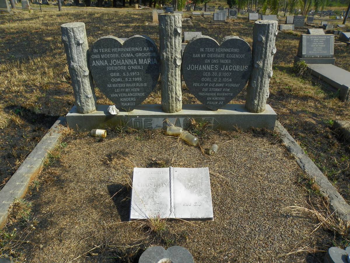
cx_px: 175
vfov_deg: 53.1
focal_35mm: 26
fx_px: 263
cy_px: 132
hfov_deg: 67.3
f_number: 5
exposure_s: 1/250
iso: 64
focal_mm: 4.6
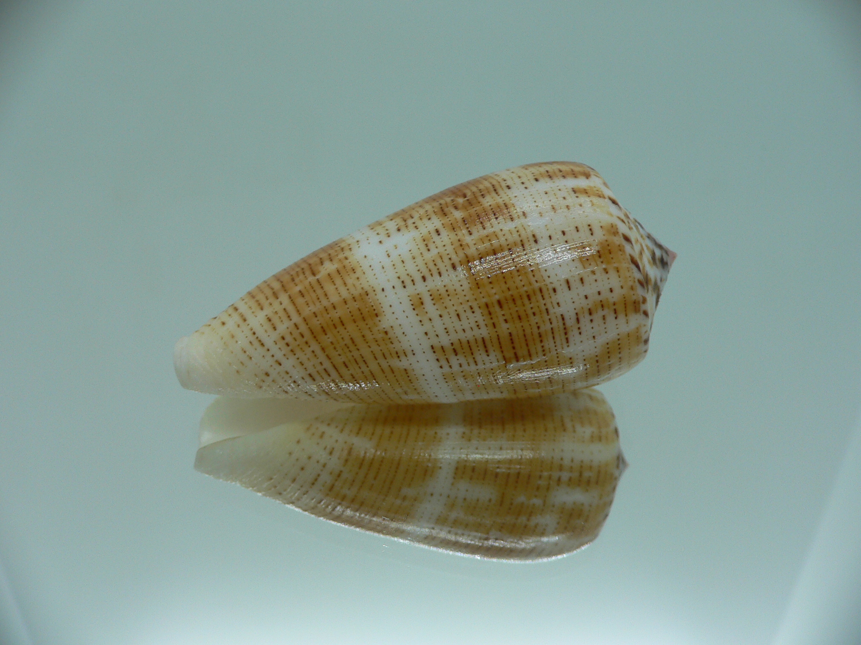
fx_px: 871
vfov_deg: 40.7
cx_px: 430
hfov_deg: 52.6
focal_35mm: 35
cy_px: 322
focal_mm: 4.6
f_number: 2.8
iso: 80
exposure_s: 1/60
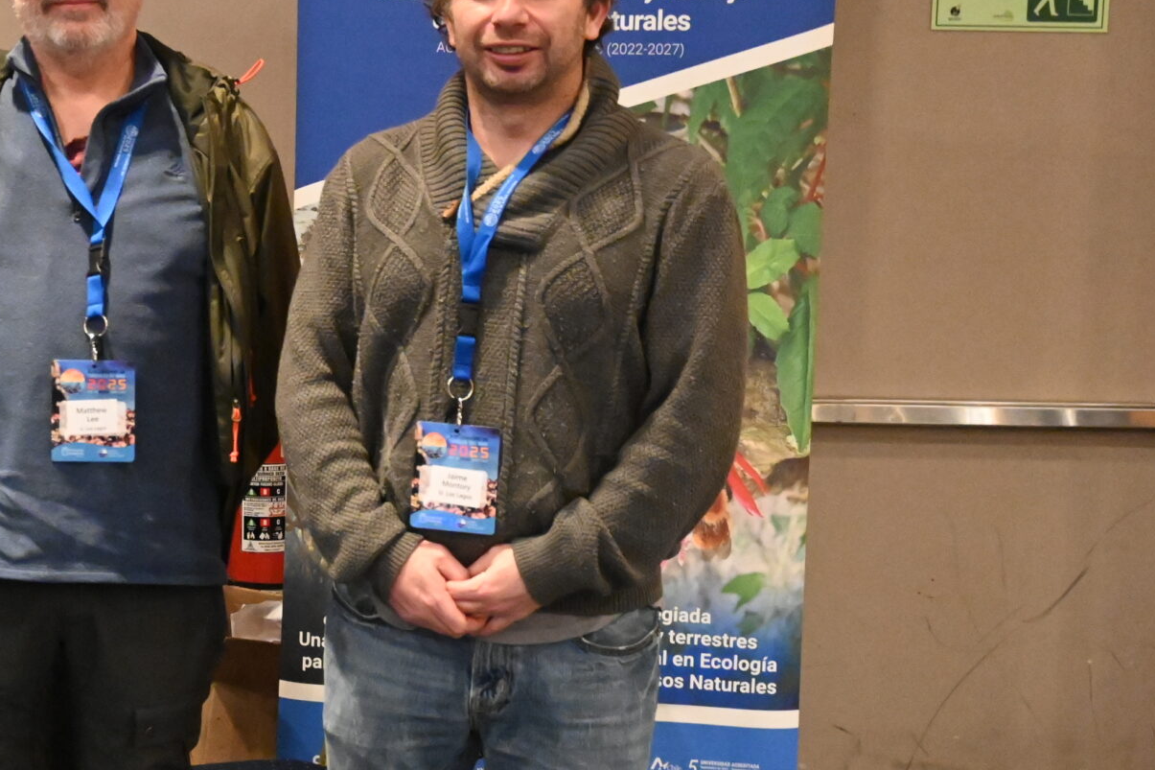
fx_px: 2198
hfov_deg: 28.3
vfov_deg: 19.9
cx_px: 107
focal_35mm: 69
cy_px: 392
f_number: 4
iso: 7200
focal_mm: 21.5
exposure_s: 1/60
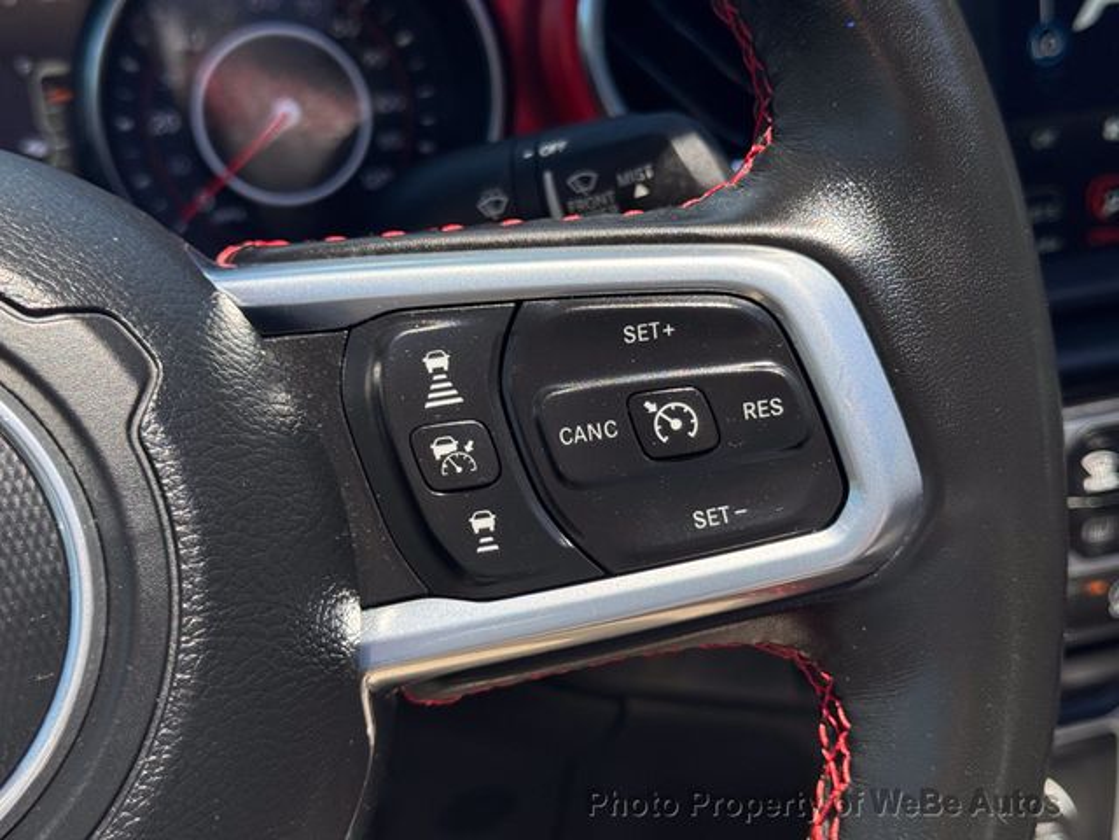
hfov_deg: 39.7
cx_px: 560
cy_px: 420
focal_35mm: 48
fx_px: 1552
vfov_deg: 30.3
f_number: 1.78
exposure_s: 1/2045
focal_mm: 6.76
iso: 64
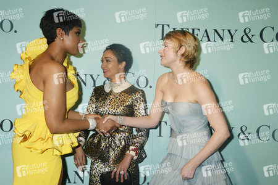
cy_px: 92
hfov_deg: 43.6
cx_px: 139
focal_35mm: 45
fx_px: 347
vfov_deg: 29.9
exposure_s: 1/250
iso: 400
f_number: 8
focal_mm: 45
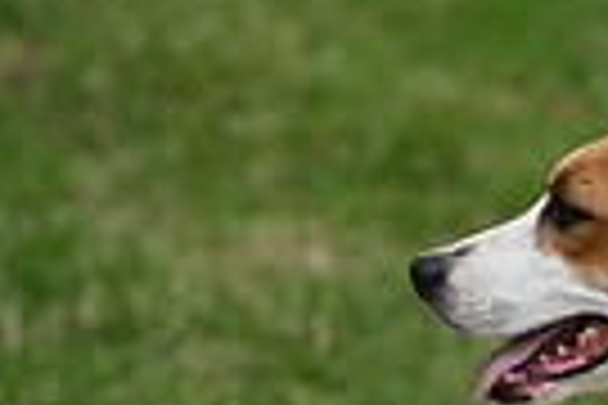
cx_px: 1257
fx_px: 9761
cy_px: 479
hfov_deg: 3.5
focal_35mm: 578
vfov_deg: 2.4
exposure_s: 1/1000
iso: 160
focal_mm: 135
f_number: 4.5
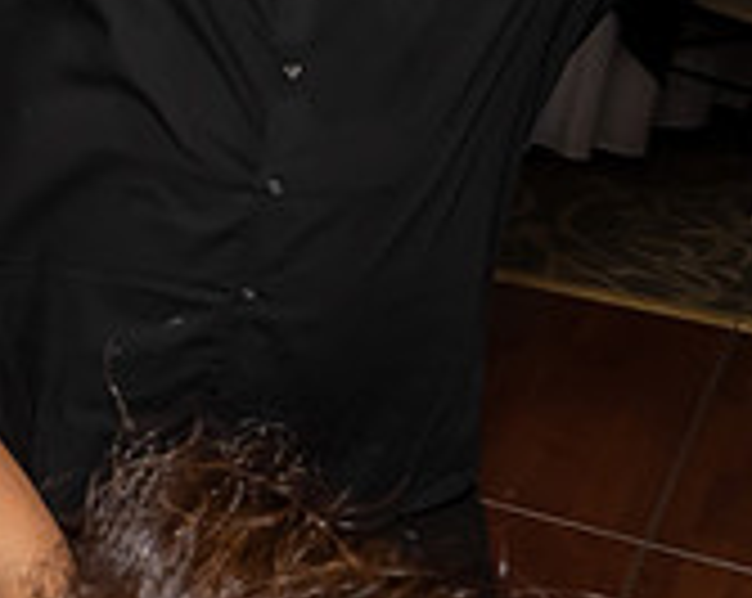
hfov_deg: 16.3
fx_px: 2111
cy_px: 256
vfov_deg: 16.1
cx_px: -685
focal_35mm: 95
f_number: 8
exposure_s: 1/250
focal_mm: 17
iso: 640
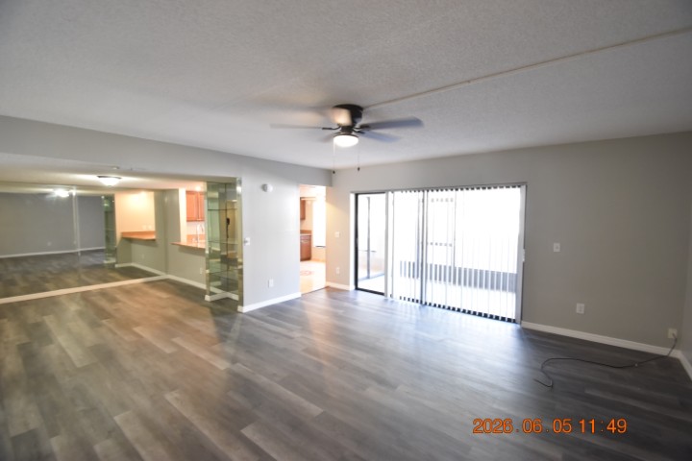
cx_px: 346
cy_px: 230
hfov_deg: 100.4
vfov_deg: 77.3
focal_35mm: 15
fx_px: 288
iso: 800
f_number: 3.5
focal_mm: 10
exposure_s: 1/20
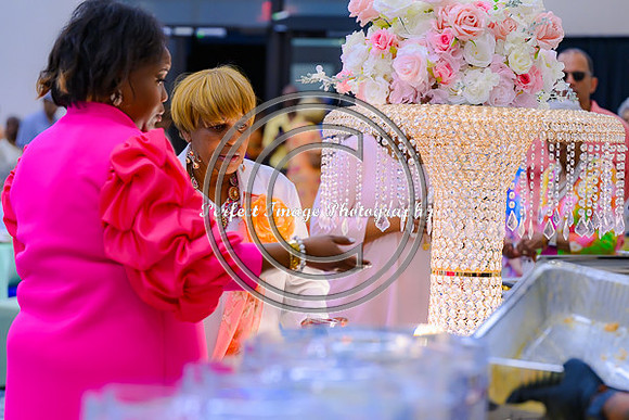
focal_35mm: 105
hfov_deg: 19.5
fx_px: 1835
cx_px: 314
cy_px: 210
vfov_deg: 13.0
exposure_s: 1/100
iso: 500
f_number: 2.8
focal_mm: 70
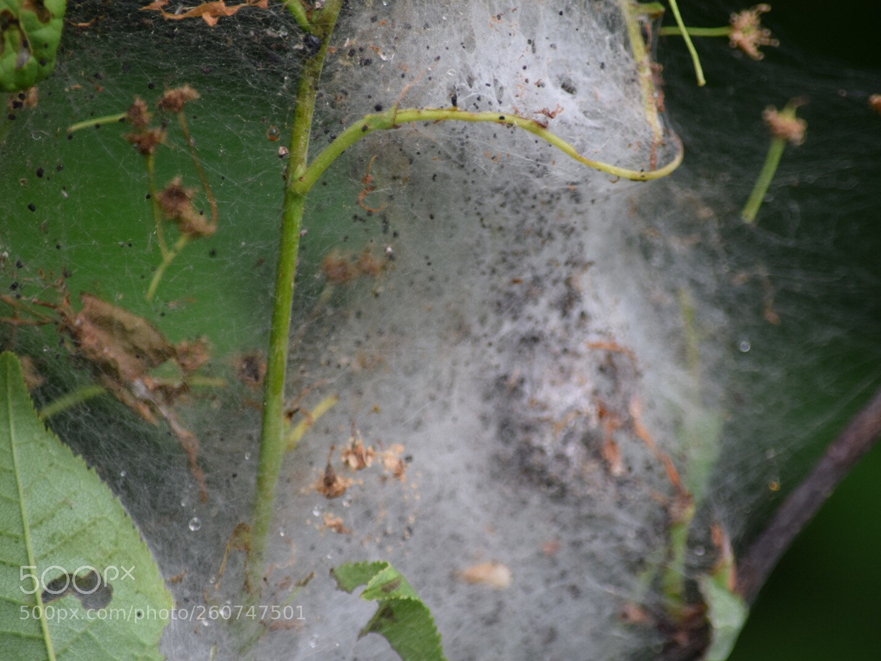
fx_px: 11606
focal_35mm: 456
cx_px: 478
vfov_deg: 3.3
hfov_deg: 4.3
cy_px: 330
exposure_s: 1/250
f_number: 5.6
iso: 500
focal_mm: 280
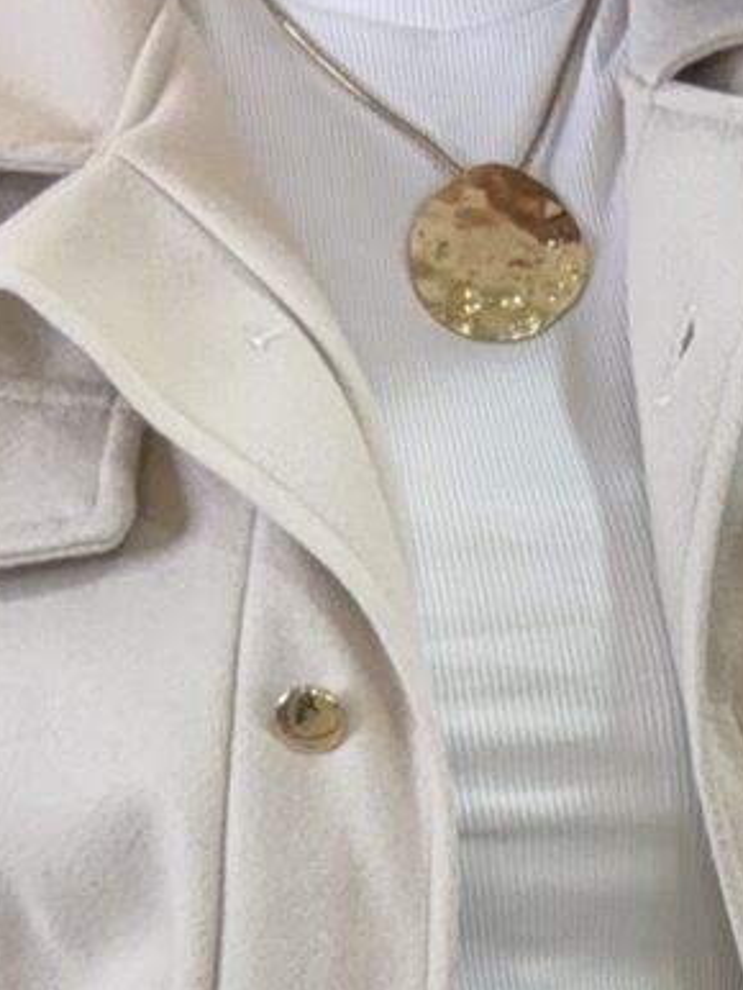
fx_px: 4545
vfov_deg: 11.4
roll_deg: +2.1
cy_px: 1900
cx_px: 963
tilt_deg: -33.9
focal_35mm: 159
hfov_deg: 9.2
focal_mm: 6.76
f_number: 1.78
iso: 160
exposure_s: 1/60
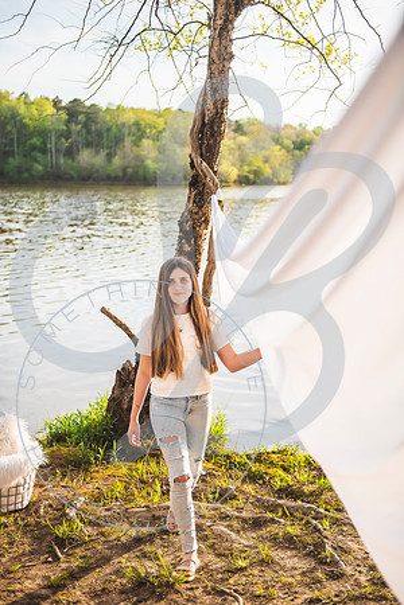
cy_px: 302
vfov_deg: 41.1
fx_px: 808
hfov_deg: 28.1
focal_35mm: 48
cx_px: 202
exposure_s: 1/1600
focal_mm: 48
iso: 250
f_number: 2.8
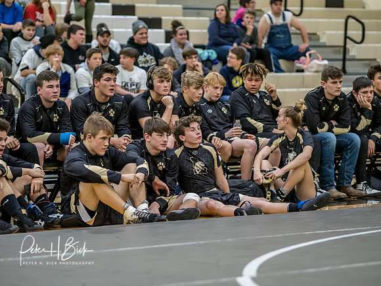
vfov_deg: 9.9
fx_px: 1651
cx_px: 190
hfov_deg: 13.2
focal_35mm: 150
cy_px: 143
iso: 3200
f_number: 1.8
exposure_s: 1/640
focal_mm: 75
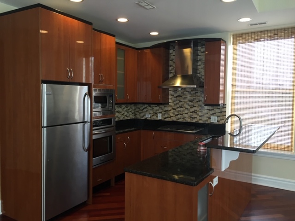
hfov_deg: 61.7
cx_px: 148
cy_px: 110
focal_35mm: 29
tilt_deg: -3.1
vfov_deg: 48.2
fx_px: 247
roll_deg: -1.8
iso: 64
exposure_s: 1/30
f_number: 2.2
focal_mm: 4.15
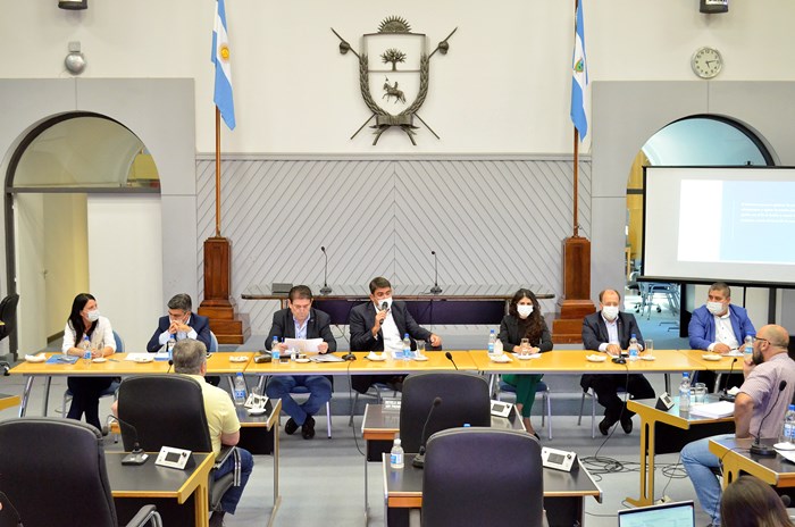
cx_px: 398
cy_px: 264
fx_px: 1058
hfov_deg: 41.2
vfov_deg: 28.0
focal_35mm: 48
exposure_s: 1/60
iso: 2500
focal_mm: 32
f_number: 5.6
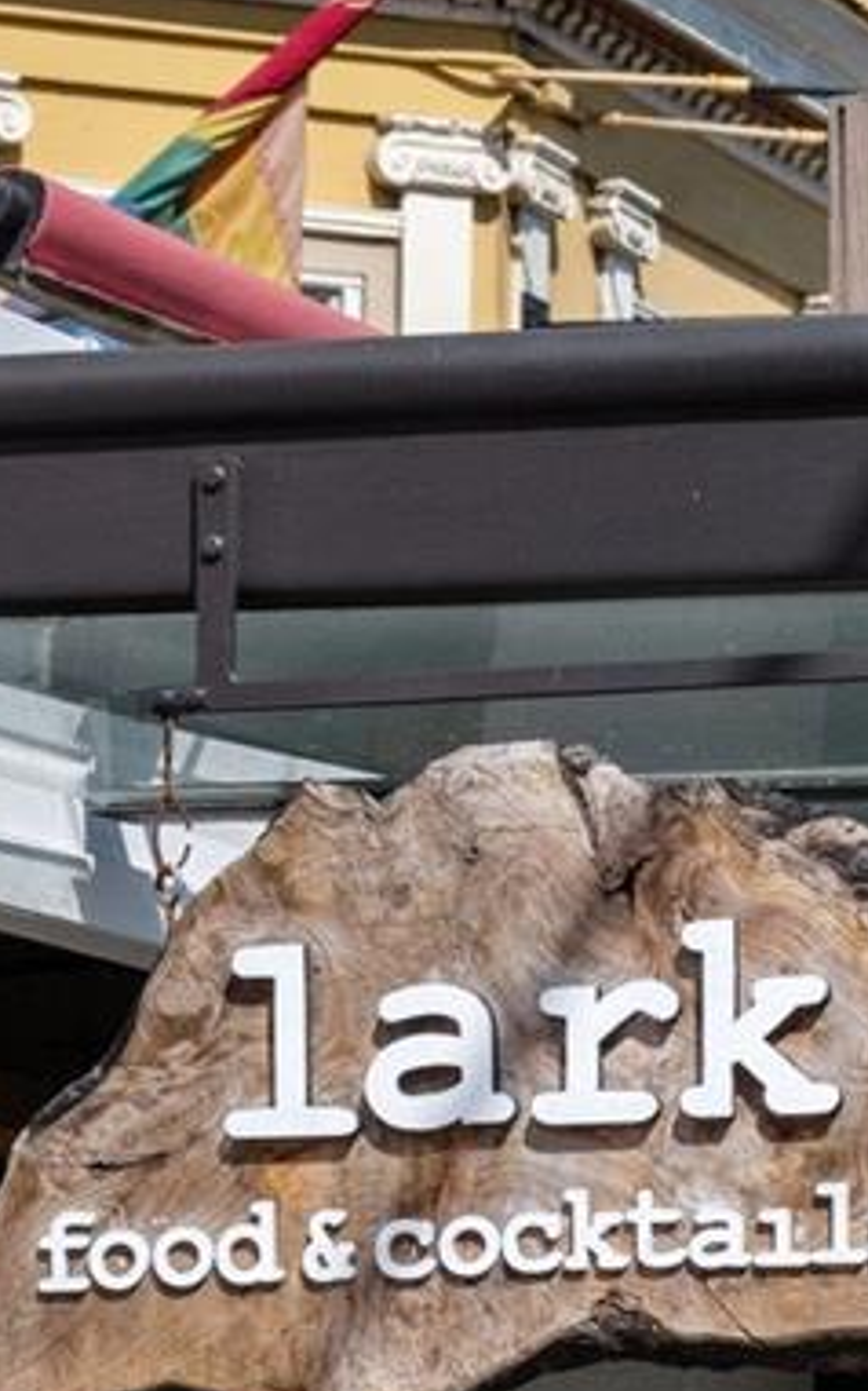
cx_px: 1012
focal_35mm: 260
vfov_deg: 7.9
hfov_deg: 5.0
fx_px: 9845
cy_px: 2136
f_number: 9
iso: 400
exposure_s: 1/1600
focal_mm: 65
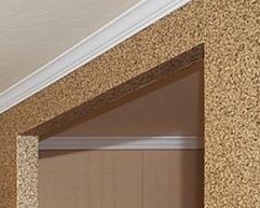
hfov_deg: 15.2
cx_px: -326
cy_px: 316
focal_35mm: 87
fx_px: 670
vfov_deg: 16.1
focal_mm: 14
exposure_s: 1/60
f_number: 5.6
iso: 400
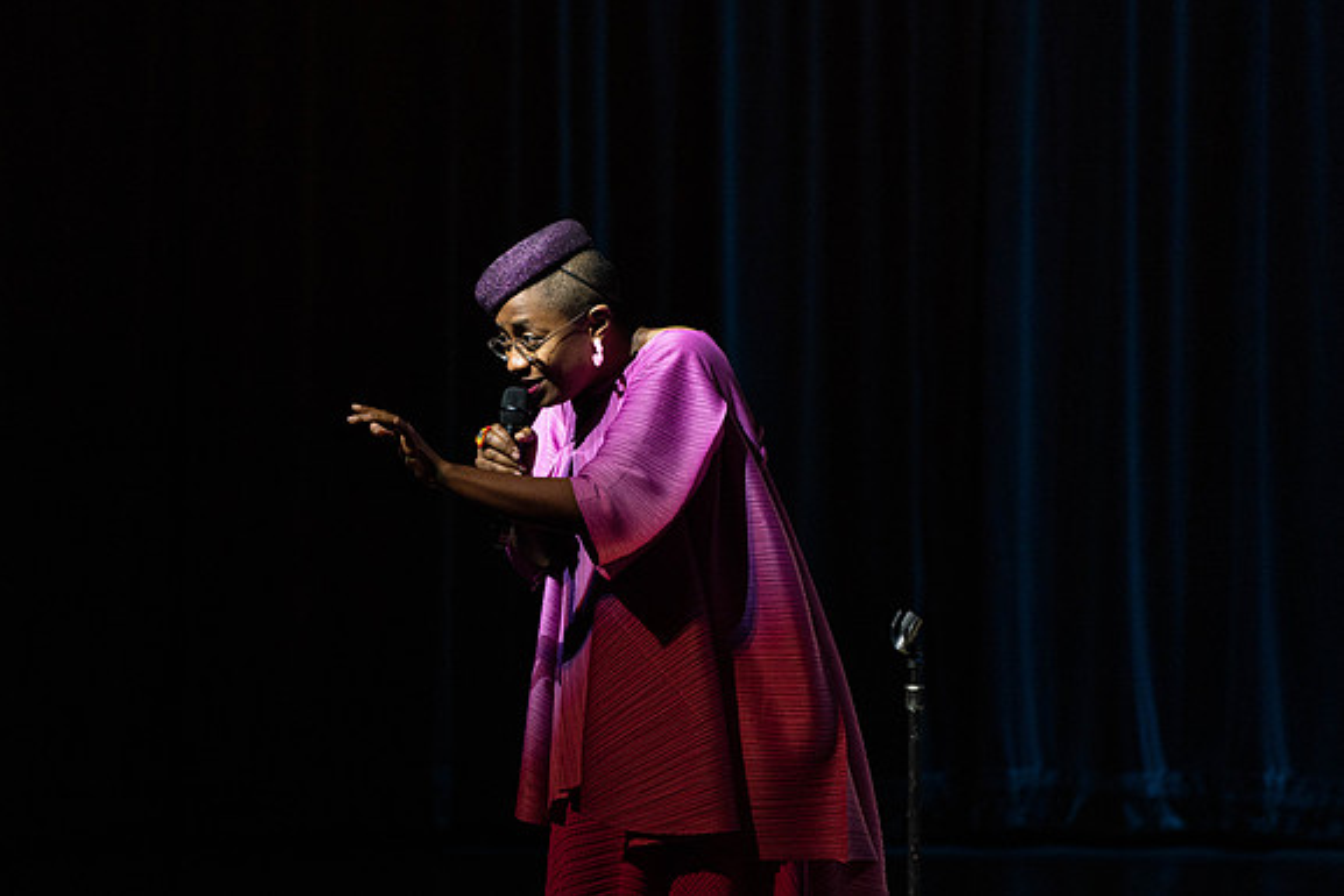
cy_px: 448
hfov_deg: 6.0
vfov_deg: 4.0
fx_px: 12733
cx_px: 671
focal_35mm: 341
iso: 3200
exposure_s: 1/320
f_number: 8
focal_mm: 339
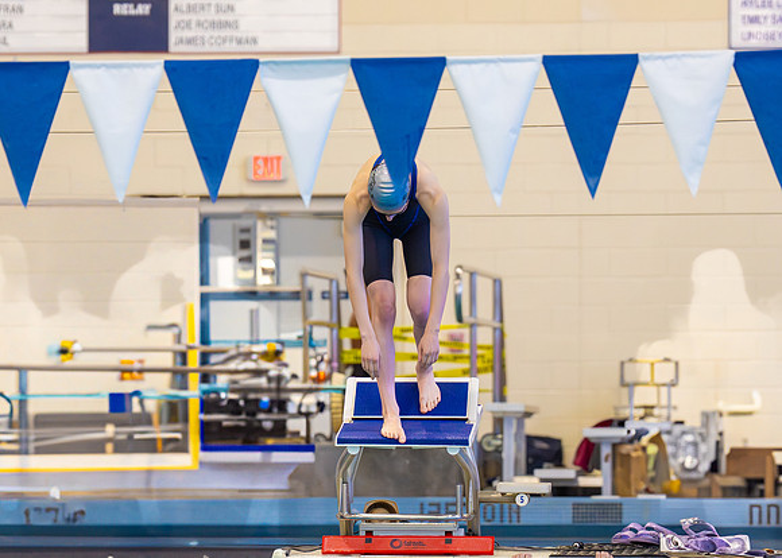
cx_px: 394
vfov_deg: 5.3
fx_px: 6007
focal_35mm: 271
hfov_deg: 7.4
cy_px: 301
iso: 2500
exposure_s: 1/1000
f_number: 2.8
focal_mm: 133
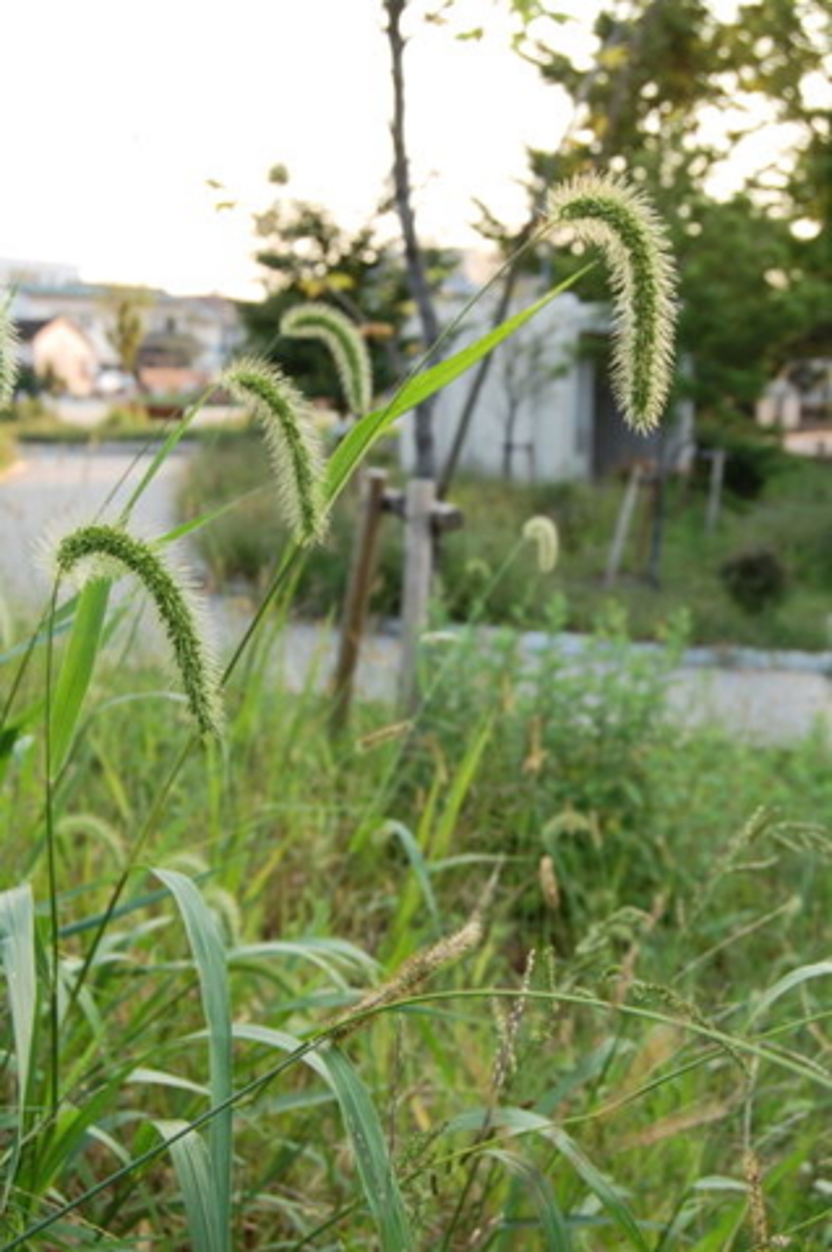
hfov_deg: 34.1
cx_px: 416
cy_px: 626
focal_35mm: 39
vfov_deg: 49.6
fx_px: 1355
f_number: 8
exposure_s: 1/60
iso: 220
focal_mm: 26
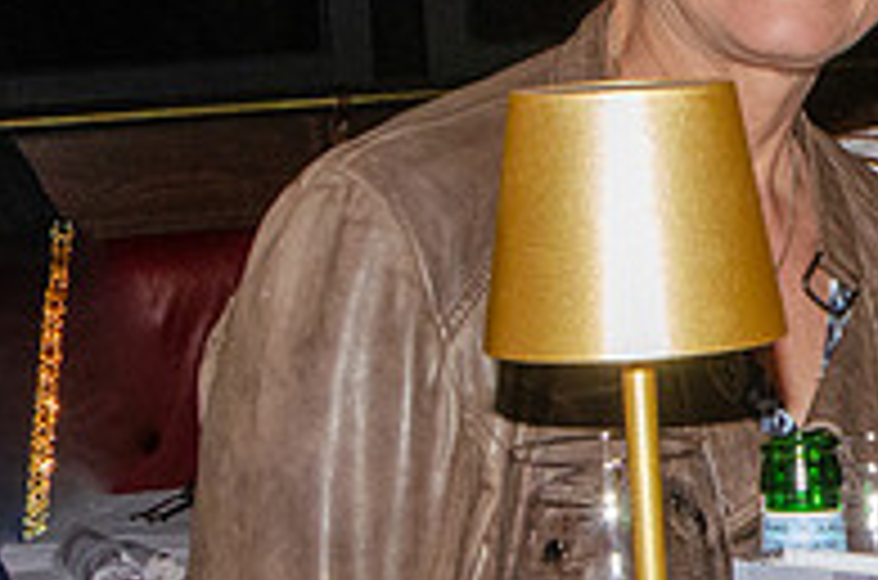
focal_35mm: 130
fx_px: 3163
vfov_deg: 10.4
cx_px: 1030
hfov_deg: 15.3
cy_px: 87
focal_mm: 26
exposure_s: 1/250
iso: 2500
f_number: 22
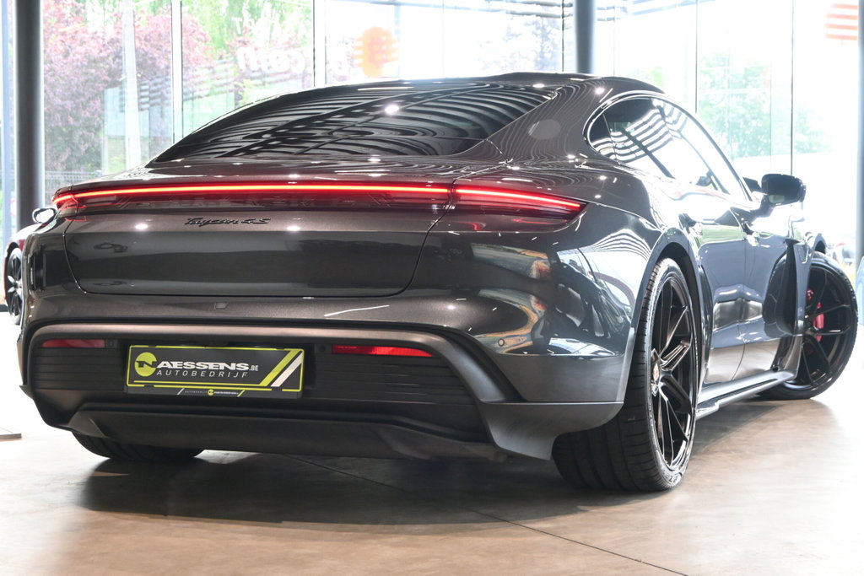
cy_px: 288
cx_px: 432
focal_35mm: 64
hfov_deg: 31.2
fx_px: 1548
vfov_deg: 21.1
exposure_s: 1/125
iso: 1400
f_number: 6
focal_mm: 43
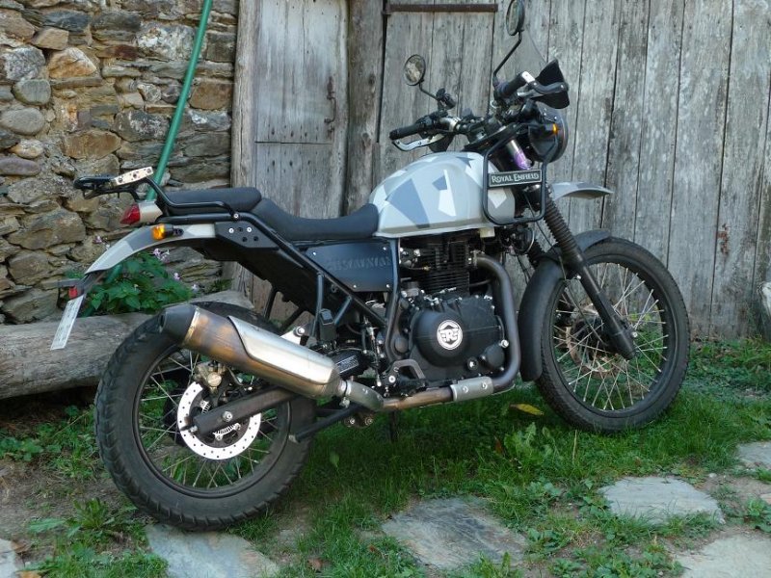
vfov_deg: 30.3
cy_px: 289
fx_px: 1069
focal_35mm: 48
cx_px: 386
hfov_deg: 39.7
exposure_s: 1/30
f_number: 4.2
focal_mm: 8
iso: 125
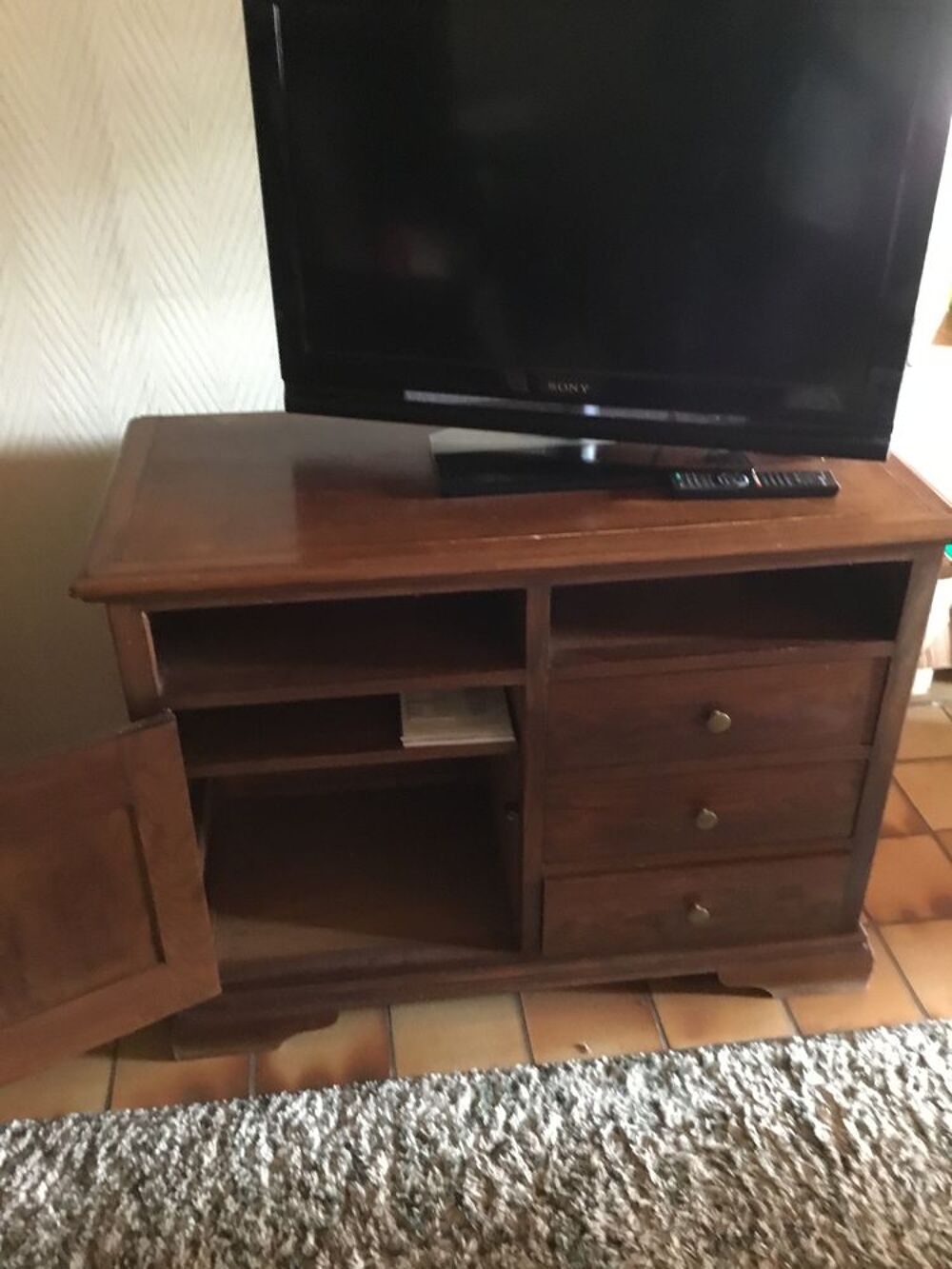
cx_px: 476
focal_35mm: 31
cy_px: 634
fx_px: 1137
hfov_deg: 45.4
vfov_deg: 58.3
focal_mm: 3.3
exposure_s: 1/17
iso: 640
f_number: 2.4
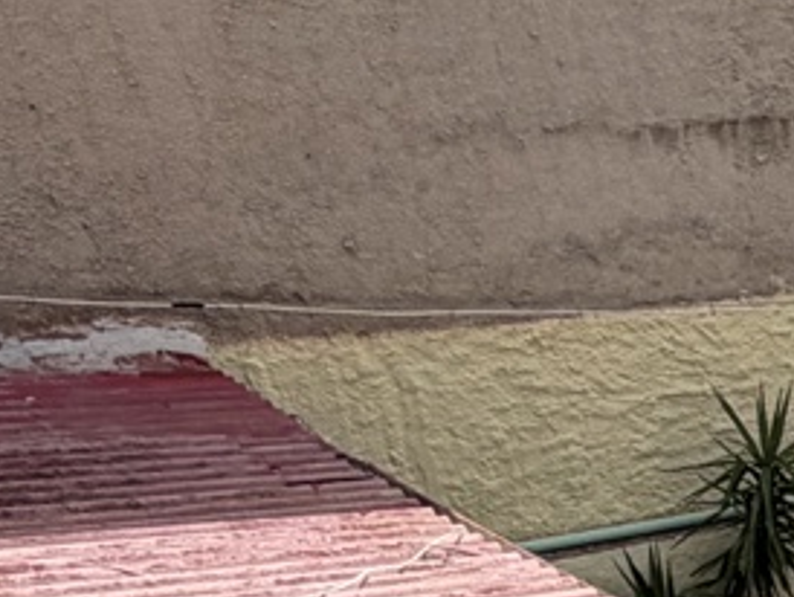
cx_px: 1933
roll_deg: -3.5
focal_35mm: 98
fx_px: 2250
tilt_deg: -30.6
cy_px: 1081
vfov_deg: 13.5
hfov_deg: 13.8
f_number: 2.2
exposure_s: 1/1145
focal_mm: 2.22
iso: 20
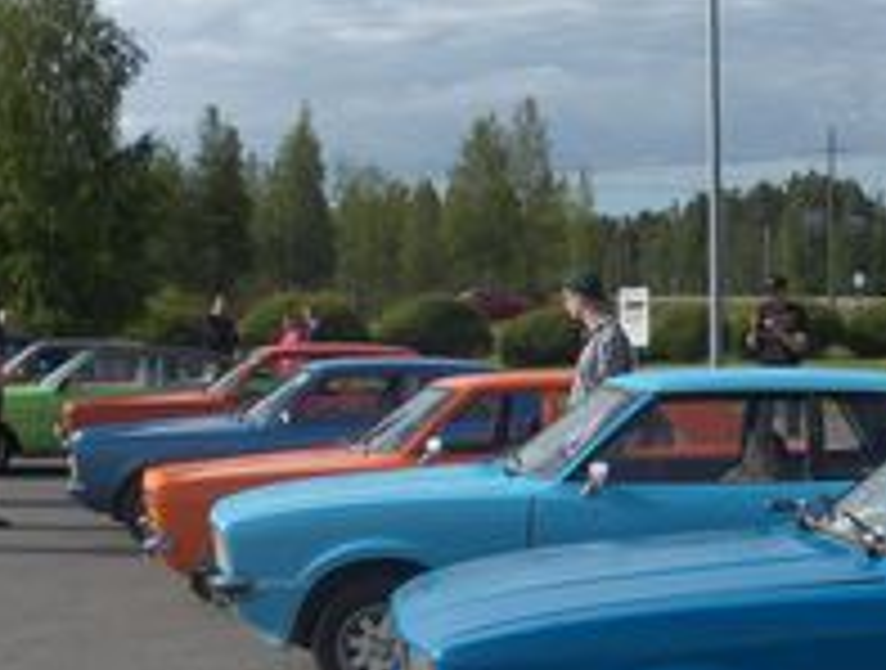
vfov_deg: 18.6
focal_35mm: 79
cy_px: 524
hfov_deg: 24.6
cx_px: 418
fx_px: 2028
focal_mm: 8
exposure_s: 1/476
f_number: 4.8
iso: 50
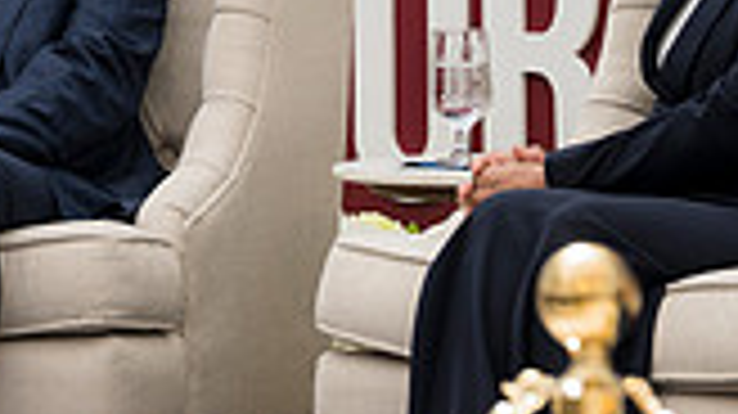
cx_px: -94
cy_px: -16
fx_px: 8429
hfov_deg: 5.0
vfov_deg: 2.8
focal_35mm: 431
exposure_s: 1/160
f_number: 4
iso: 72
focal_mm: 116
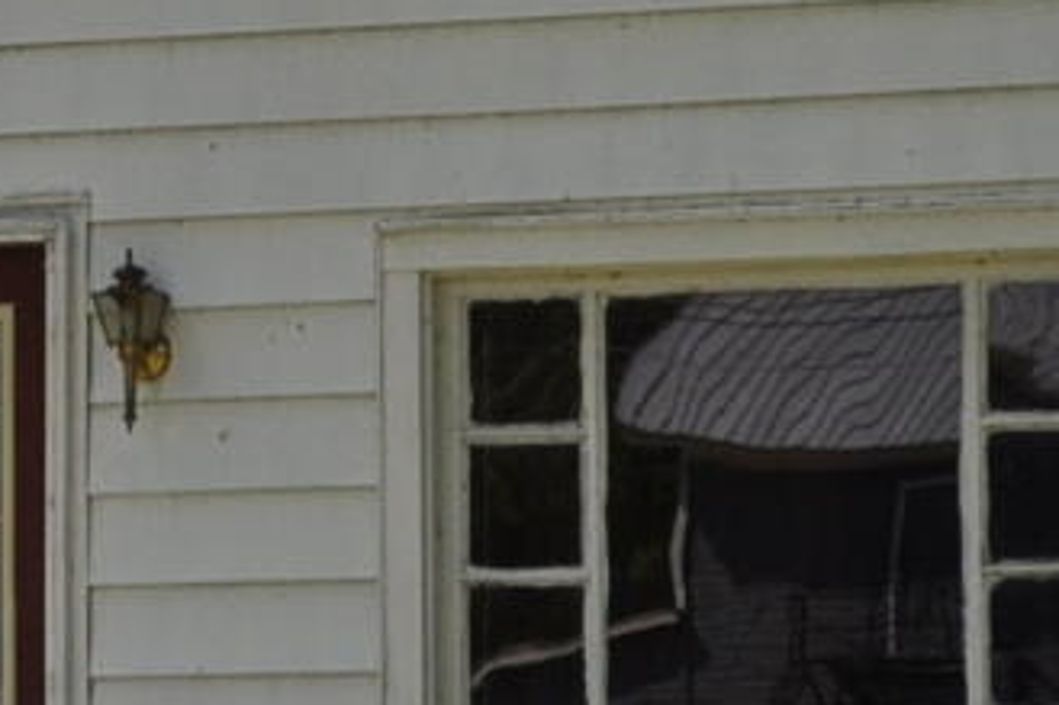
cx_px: 183
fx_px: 8614
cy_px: -35
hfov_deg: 7.0
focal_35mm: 293
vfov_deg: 4.7
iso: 200
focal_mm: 30
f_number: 9
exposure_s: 1/320
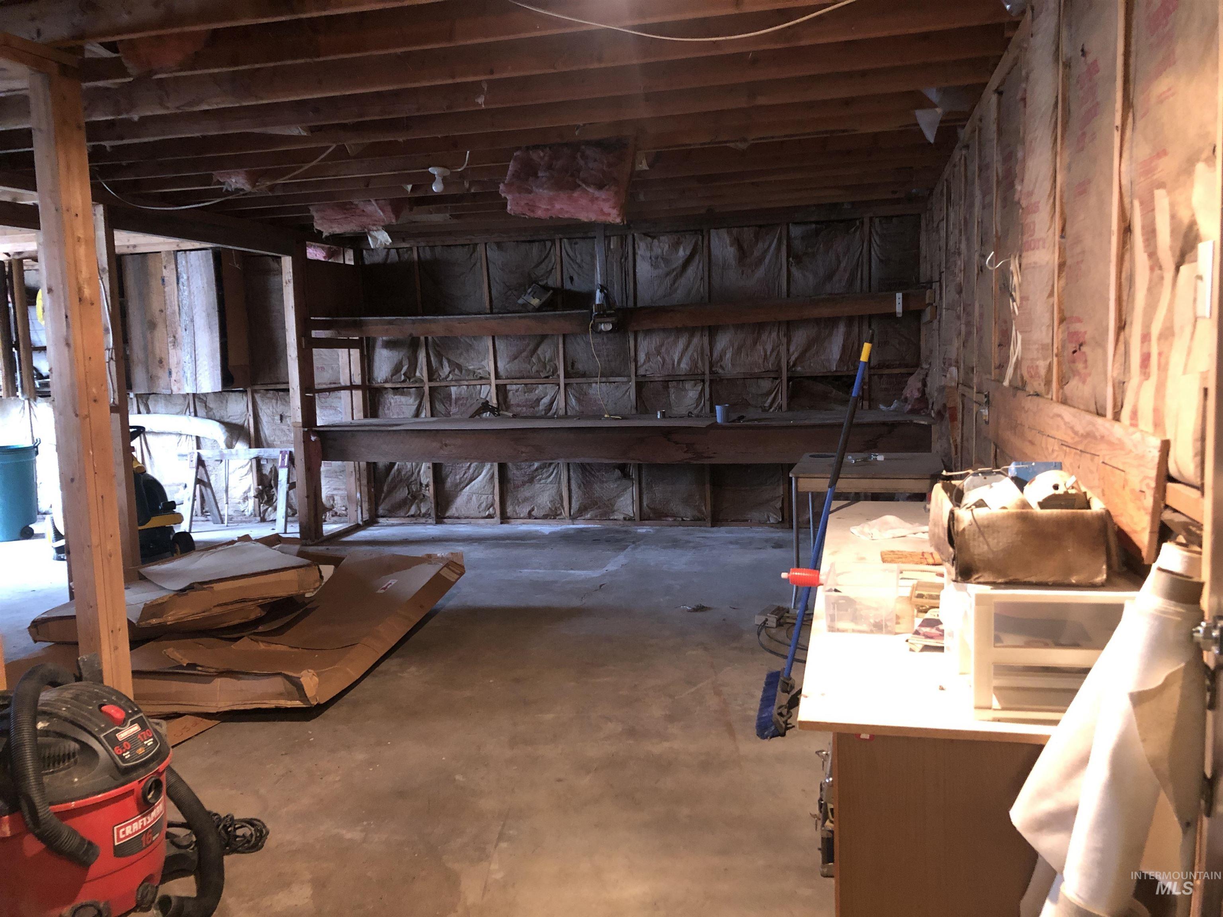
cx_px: 612
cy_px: 458
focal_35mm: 28
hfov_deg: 63.4
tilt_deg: -7.5
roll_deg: +1.5
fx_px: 989
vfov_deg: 49.7
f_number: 1.8
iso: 100
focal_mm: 3.99
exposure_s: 1/4
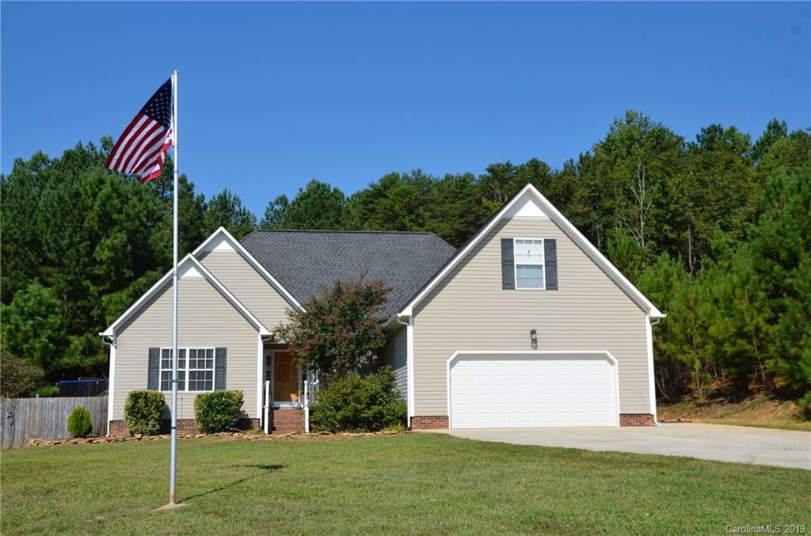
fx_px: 876
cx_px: 406
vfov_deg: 34.0
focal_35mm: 39
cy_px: 268
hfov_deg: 49.7
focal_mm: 26
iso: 100
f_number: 8
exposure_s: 1/250
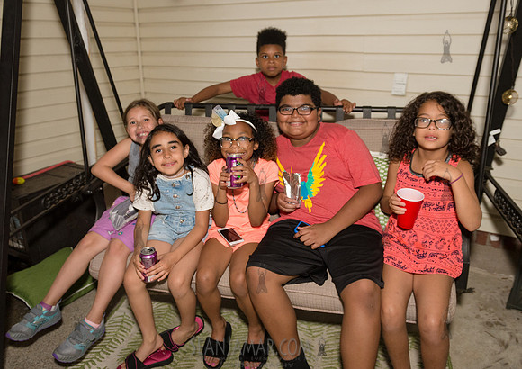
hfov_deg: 60.3
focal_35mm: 30
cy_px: 163
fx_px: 449
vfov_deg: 44.6
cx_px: 260
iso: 2000
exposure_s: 1/320
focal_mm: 24
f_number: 4
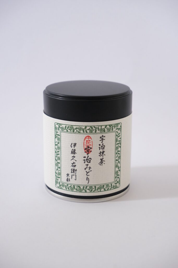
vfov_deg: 29.7
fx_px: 504
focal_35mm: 68
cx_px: 89
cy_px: 134
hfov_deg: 20.0
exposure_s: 1/140
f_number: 5.6
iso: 4000
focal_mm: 45
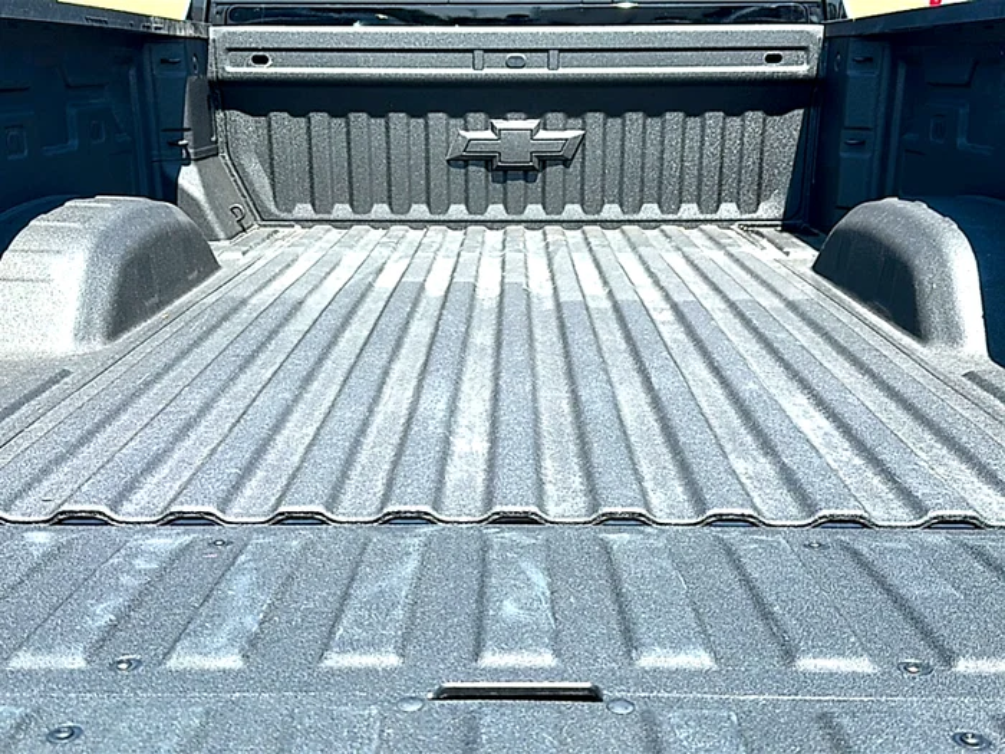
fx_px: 900
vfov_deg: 45.4
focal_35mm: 31
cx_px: 502
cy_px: 377
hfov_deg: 58.4
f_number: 1.78
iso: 80
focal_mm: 6.86
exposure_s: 1/1499
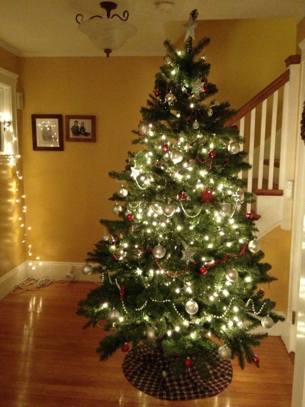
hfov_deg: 40.7
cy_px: 204
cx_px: 152
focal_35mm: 35
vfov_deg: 52.6
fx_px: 411
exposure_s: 1/15
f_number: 2.4
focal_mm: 4.28
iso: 800
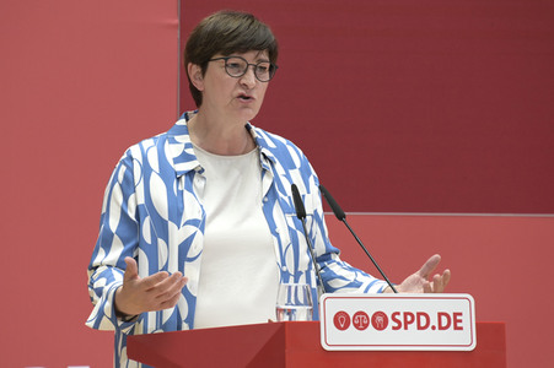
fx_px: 4613
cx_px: 277
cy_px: 184
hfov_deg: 6.9
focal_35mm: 300
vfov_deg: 4.6
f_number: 8
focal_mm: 300
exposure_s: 1/800
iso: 3200
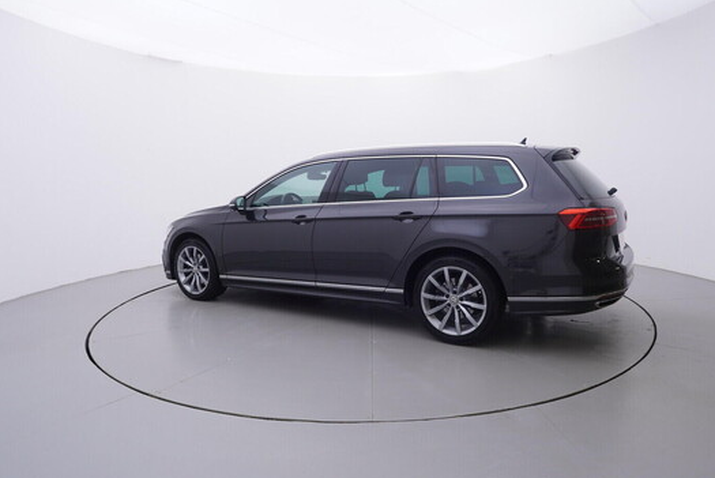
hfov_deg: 74.8
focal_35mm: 24
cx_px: 371
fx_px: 468
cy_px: 235
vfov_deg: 54.1
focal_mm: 15
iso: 200
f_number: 5
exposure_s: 1/80
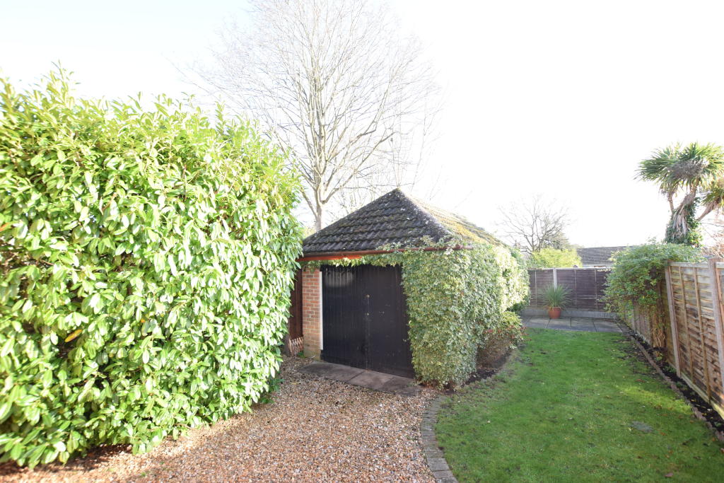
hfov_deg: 100.4
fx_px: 302
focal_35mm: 15
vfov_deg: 77.3
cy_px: 242
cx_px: 362
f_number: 5.6
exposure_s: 1/125
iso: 500
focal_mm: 10
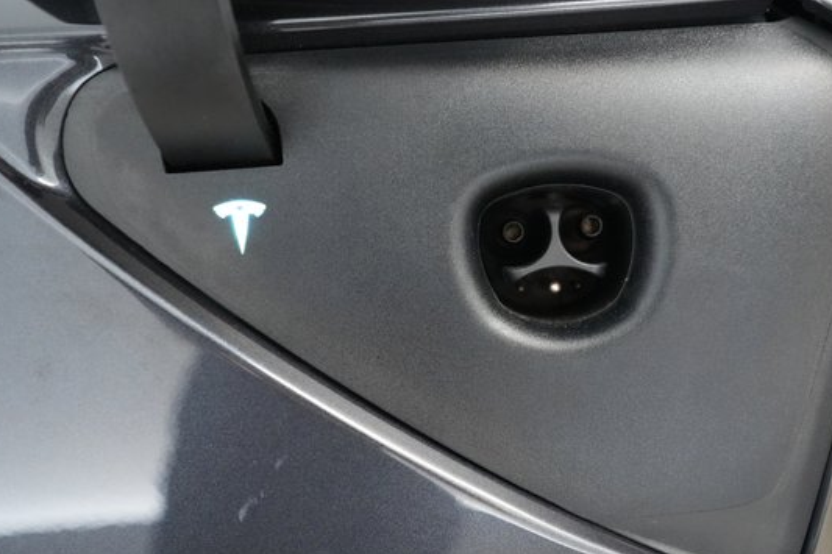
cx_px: 478
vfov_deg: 43.5
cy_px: 306
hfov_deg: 61.7
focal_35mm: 30
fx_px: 693
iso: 10000
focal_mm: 25
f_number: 2.8
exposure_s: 1/250
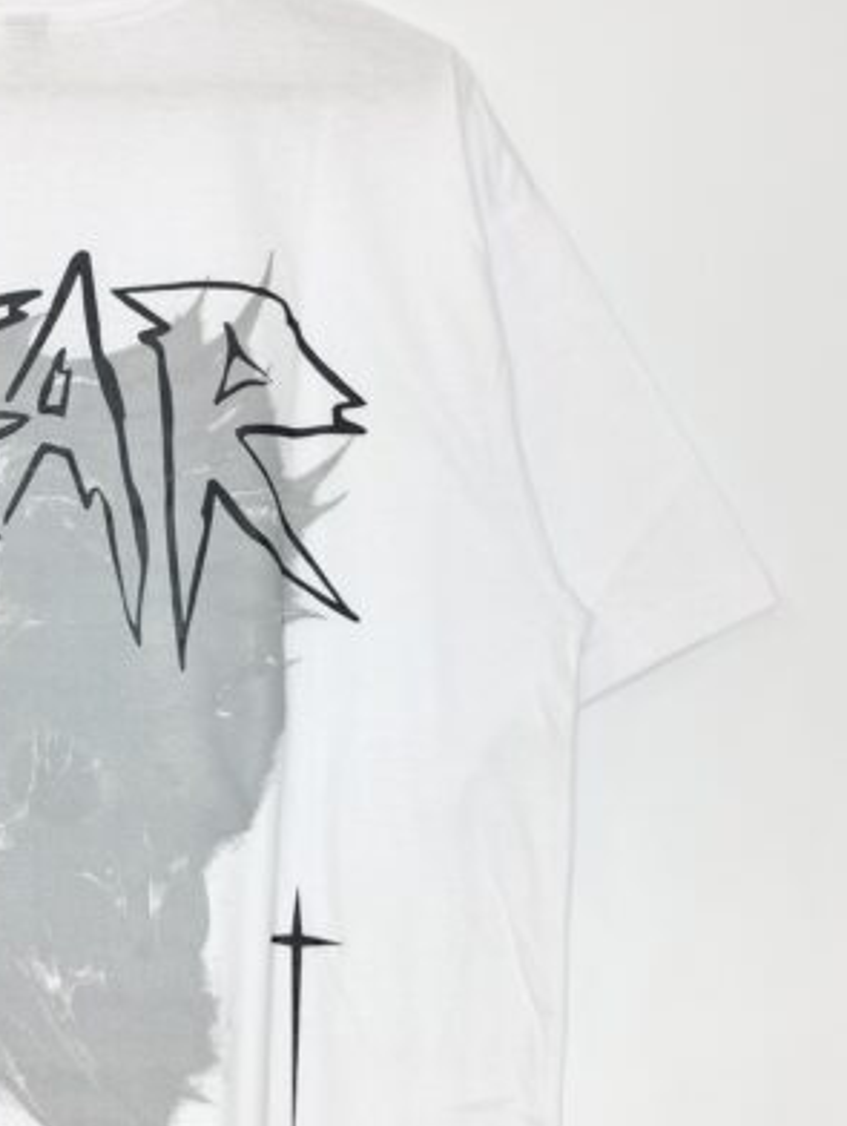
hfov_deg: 24.7
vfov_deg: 33.6
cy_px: 708
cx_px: 40
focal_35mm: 57
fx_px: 1856
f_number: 1.8
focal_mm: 4.27
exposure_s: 1/15
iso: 100
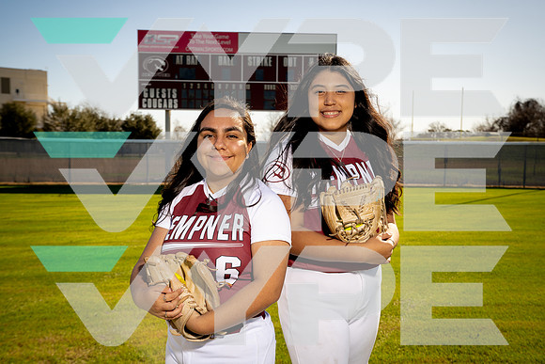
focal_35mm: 43
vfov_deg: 31.2
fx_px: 651
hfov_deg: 45.4
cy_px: 182
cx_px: 272
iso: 100
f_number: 7.1
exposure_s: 1/250
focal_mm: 43
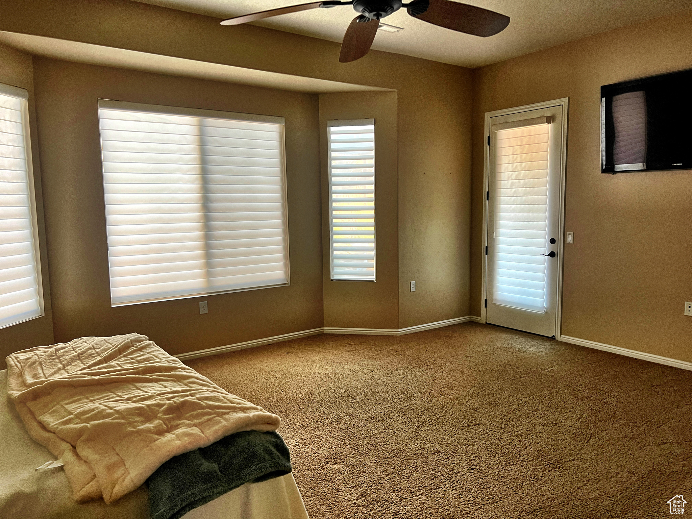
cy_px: 260
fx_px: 520
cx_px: 346
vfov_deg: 53.1
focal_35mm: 26
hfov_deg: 67.3
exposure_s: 1/75
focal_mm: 5.7
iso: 125
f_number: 1.5
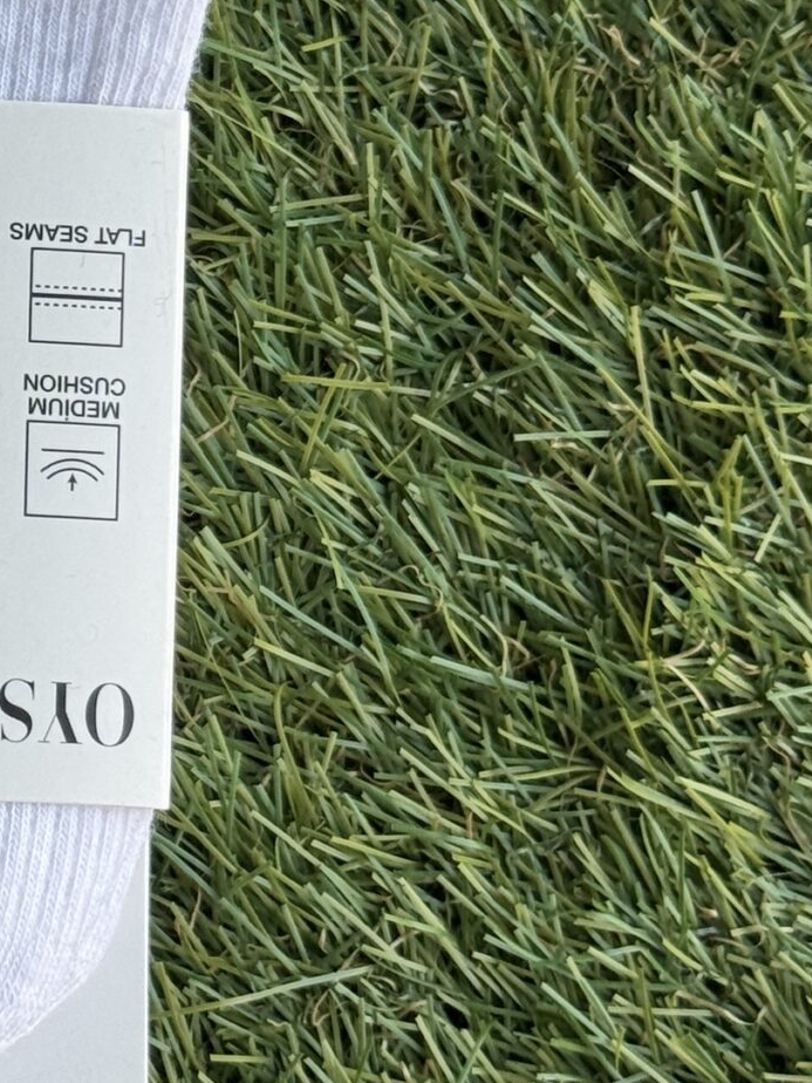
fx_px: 4160
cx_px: -176
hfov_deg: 10.9
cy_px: 219
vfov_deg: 14.7
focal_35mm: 133
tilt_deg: -83.0
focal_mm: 6.76
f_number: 1.78
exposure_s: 1/470
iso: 64
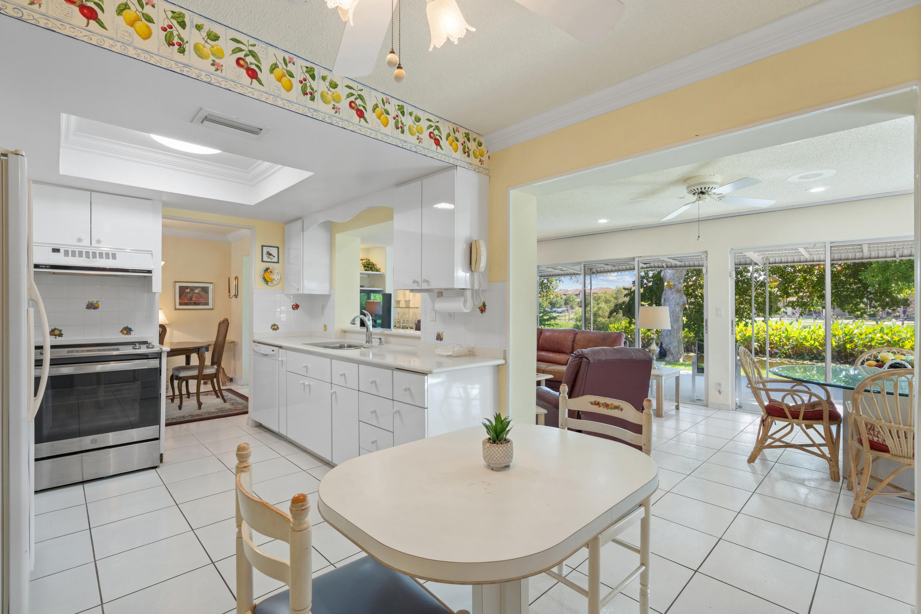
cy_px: 307
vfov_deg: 73.7
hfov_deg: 96.7
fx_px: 409
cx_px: 460
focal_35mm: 16
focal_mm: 16
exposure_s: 1/5
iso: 500
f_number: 11
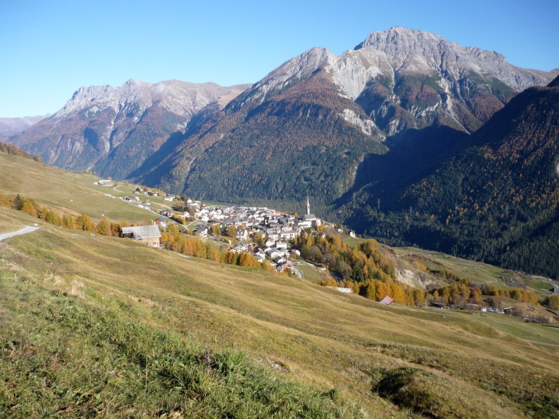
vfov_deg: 42.9
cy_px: 210
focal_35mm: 33
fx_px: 533
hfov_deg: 55.4
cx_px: 280
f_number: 2.8
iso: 100
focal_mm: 5.5
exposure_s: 1/800
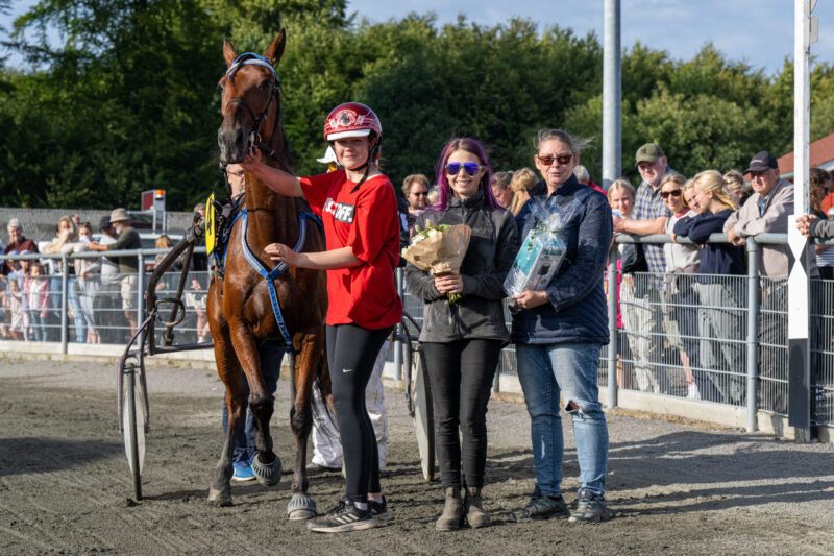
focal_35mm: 115
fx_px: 2663
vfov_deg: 11.9
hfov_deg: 17.8
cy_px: 278
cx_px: 417
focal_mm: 115
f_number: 9
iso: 800
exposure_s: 1/1250
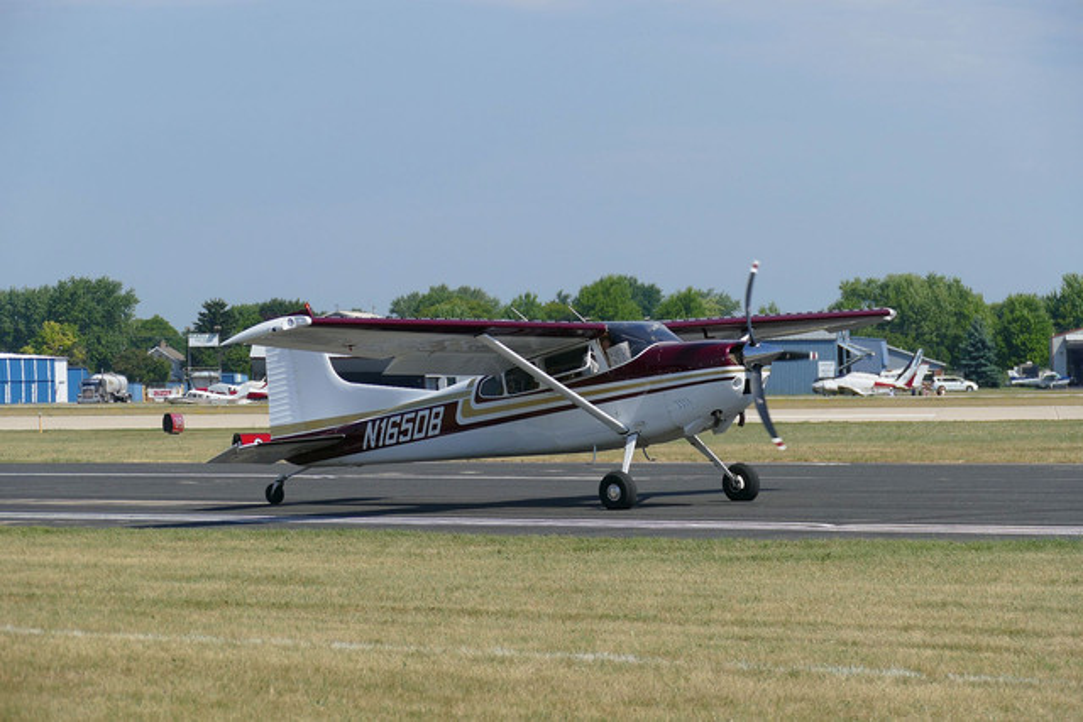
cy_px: 361
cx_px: 542
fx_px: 4634
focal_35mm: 154
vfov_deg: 8.9
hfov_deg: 13.3
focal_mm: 56.08
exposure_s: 1/1600
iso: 125
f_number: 3.9
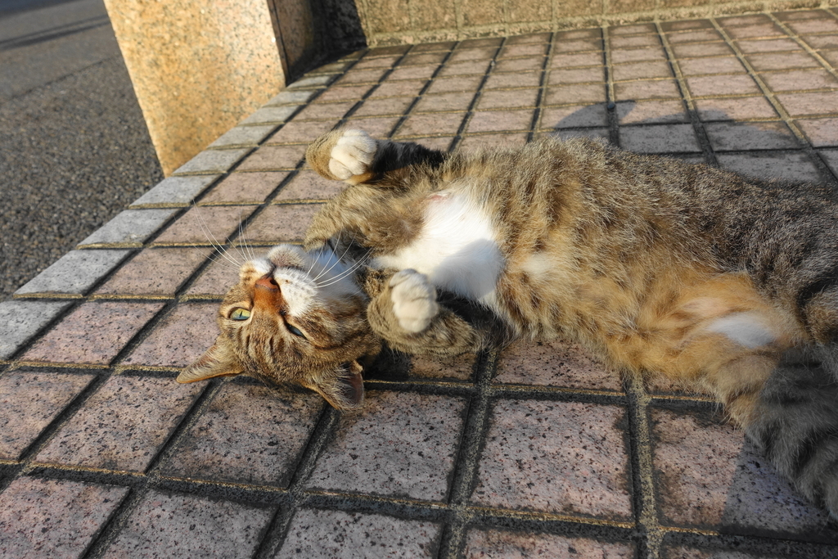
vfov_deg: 53.1
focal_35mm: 24
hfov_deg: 73.7
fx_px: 559
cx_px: 419
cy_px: 280
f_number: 4
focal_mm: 8.8
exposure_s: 1/640
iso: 125
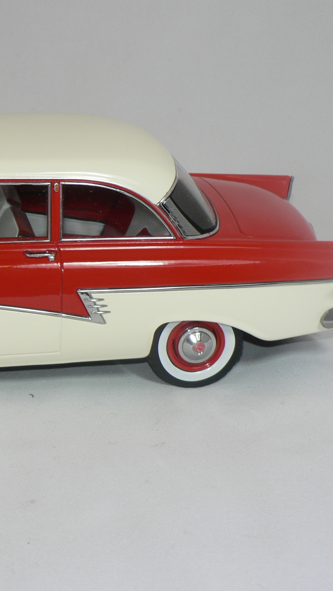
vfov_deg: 20.9
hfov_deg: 11.8
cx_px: 5
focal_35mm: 102
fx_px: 1601
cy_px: 288
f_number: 3.2
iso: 80
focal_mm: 10.9
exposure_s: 1/60
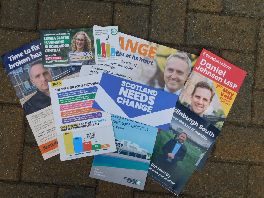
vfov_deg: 39.7
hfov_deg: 51.4
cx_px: 132
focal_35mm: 36
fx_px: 275
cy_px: 99
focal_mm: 6.3
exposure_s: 1/1000
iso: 125
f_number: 3.5
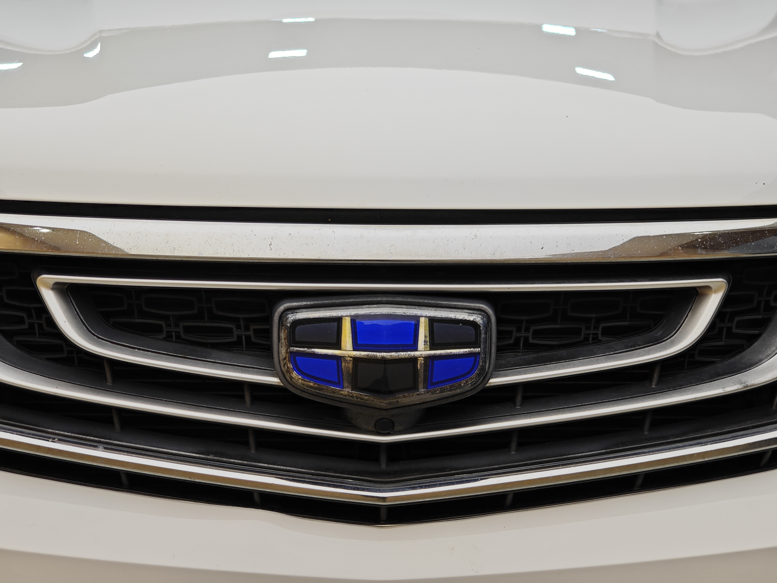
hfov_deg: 26.0
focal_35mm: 75
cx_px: 388
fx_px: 1683
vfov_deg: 19.6
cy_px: 292
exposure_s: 1/100
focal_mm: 9.87
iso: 64
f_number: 1.8
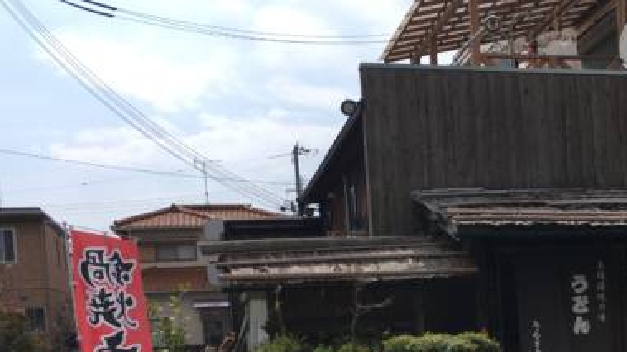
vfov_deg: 23.0
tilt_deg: -0.2
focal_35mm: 50
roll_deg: +0.9
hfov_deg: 40.2
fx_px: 831
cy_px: 345
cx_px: 468
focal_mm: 4.15
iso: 25
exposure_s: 1/2262
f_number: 2.2
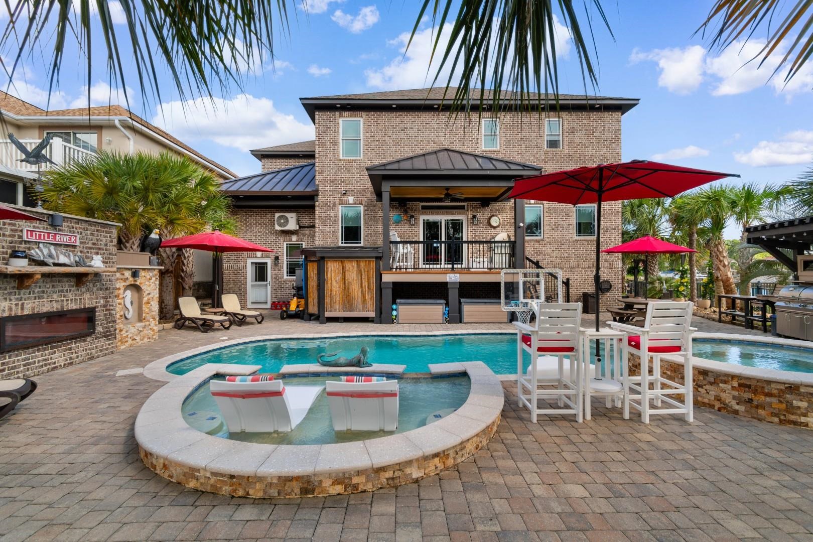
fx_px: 339
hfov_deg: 100.4
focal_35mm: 15
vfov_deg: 77.3
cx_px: 406
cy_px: 271
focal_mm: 10
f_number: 7.1
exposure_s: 1/200
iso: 100
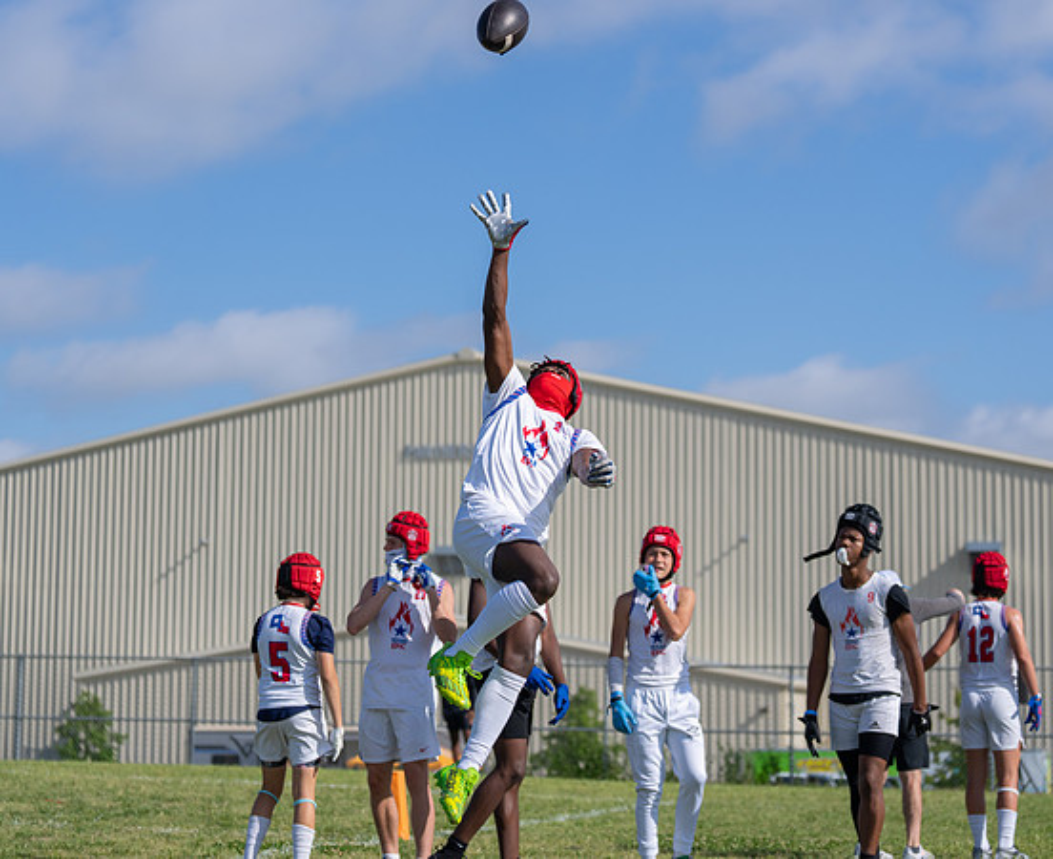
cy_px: 430
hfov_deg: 23.6
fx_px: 2515
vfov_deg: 19.4
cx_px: 528
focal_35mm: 80
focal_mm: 70
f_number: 2.8
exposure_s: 1/3200
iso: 100
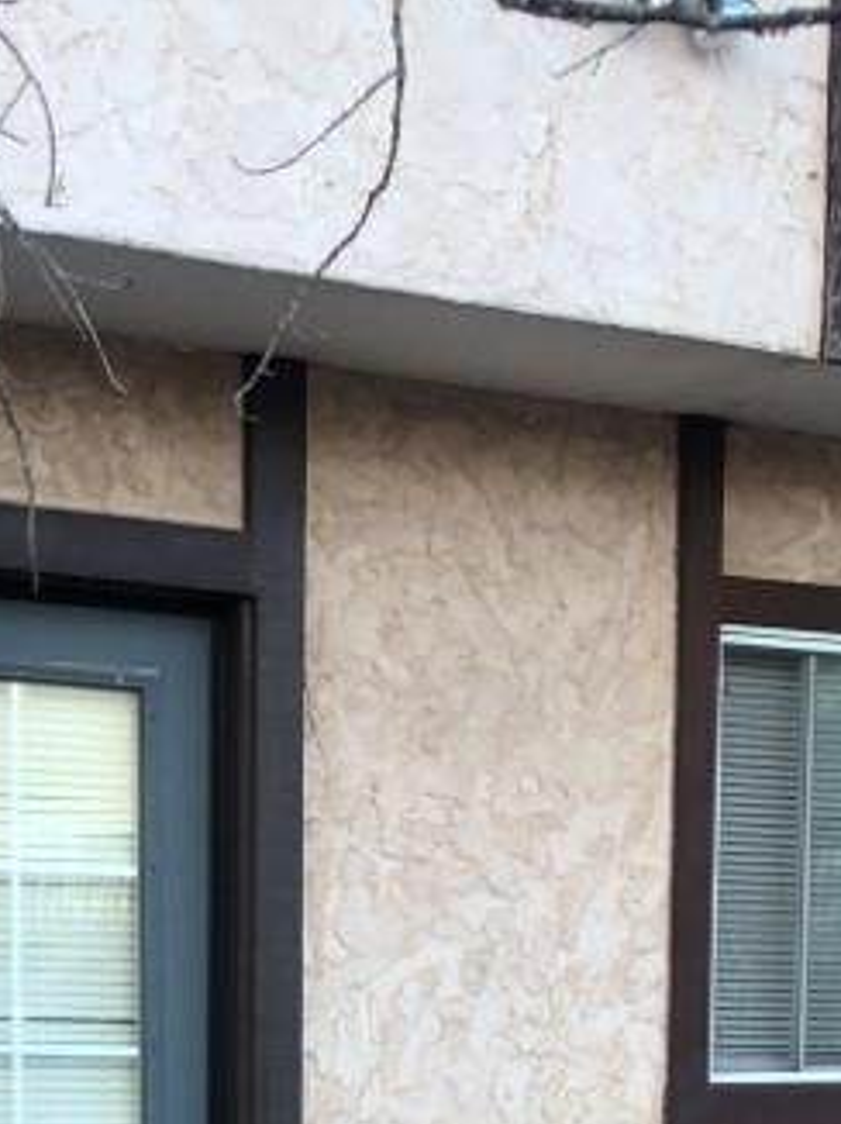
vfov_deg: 20.3
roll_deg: +0.8
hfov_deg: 16.8
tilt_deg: -8.1
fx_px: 2854
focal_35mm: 88
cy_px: 1483
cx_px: 348
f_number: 1.8
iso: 20
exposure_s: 1/193
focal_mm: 3.99
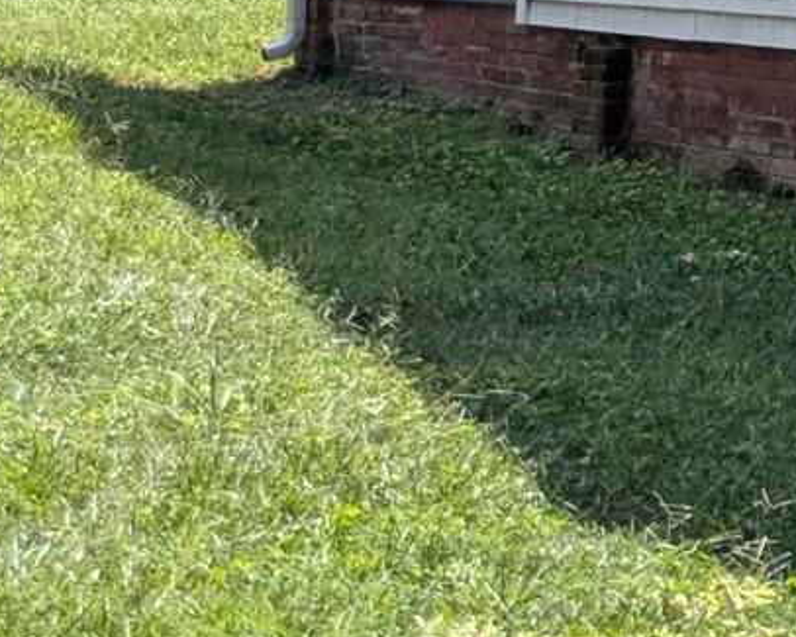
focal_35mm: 123
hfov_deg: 12.6
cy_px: -280
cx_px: 1853
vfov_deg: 12.0
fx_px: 2898
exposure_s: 1/2451
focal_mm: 5.43
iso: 53
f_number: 1.89
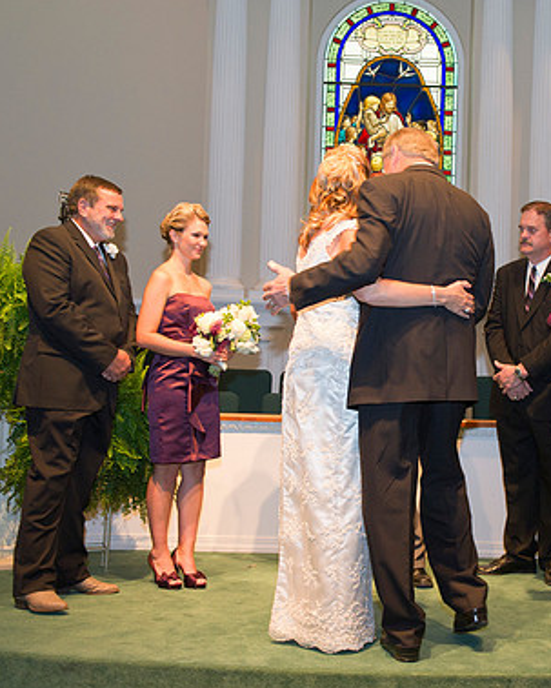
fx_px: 937
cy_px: 348
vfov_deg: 40.3
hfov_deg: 32.2
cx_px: 406
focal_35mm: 46
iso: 1600
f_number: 4
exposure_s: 1/60
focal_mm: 32
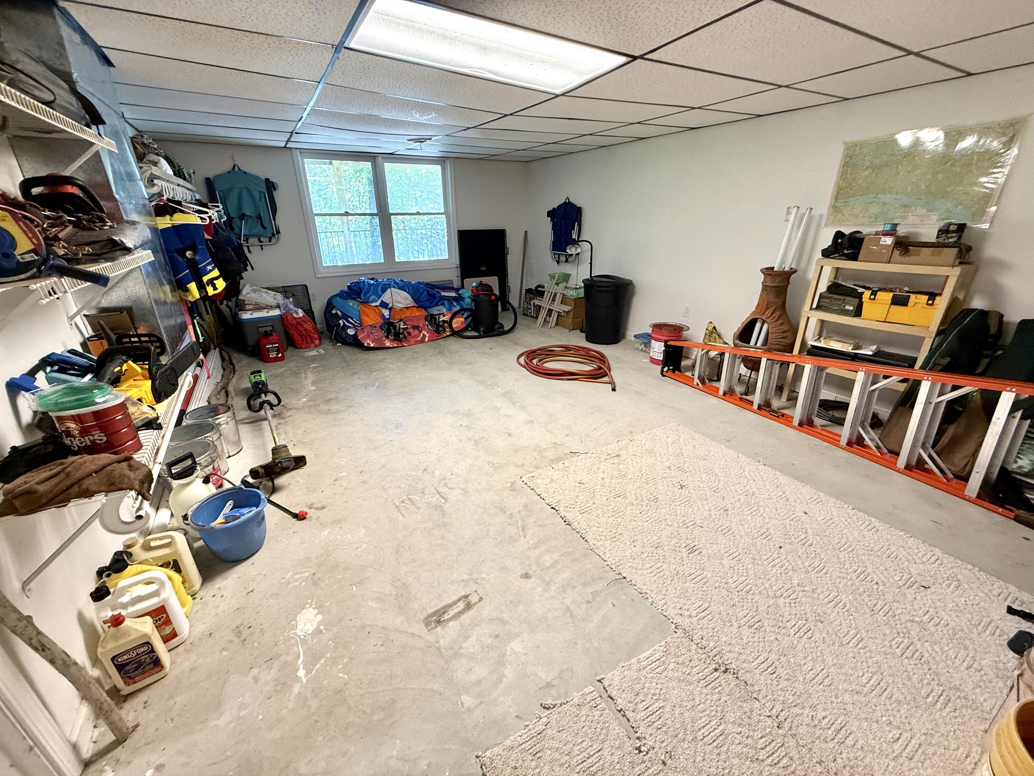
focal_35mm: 14
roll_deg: +0.1
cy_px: 388
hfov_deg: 102.1
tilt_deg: -22.2
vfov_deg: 85.7
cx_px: 517
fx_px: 418
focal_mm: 2.22
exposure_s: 1/60
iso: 200
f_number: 2.2
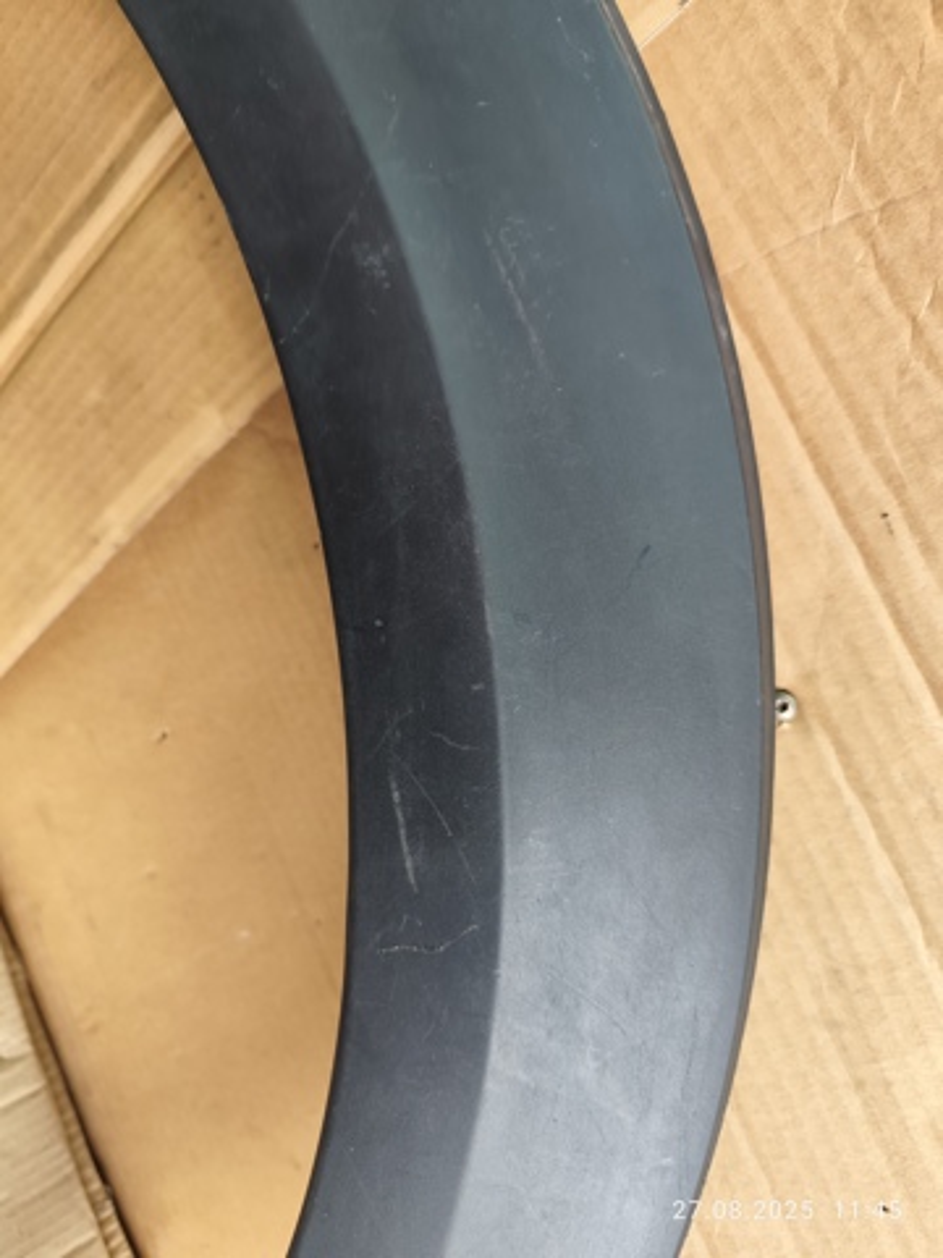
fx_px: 835
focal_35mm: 23
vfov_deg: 73.9
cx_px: 472
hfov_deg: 58.9
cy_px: 629
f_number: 1.65
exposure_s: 1/100
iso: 250
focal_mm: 6.19
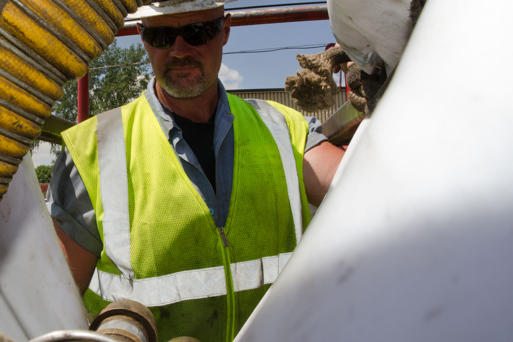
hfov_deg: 48.4
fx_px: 541
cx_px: 118
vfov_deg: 35.1
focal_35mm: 38
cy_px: 173
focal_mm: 16
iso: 320
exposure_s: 1/250
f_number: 22
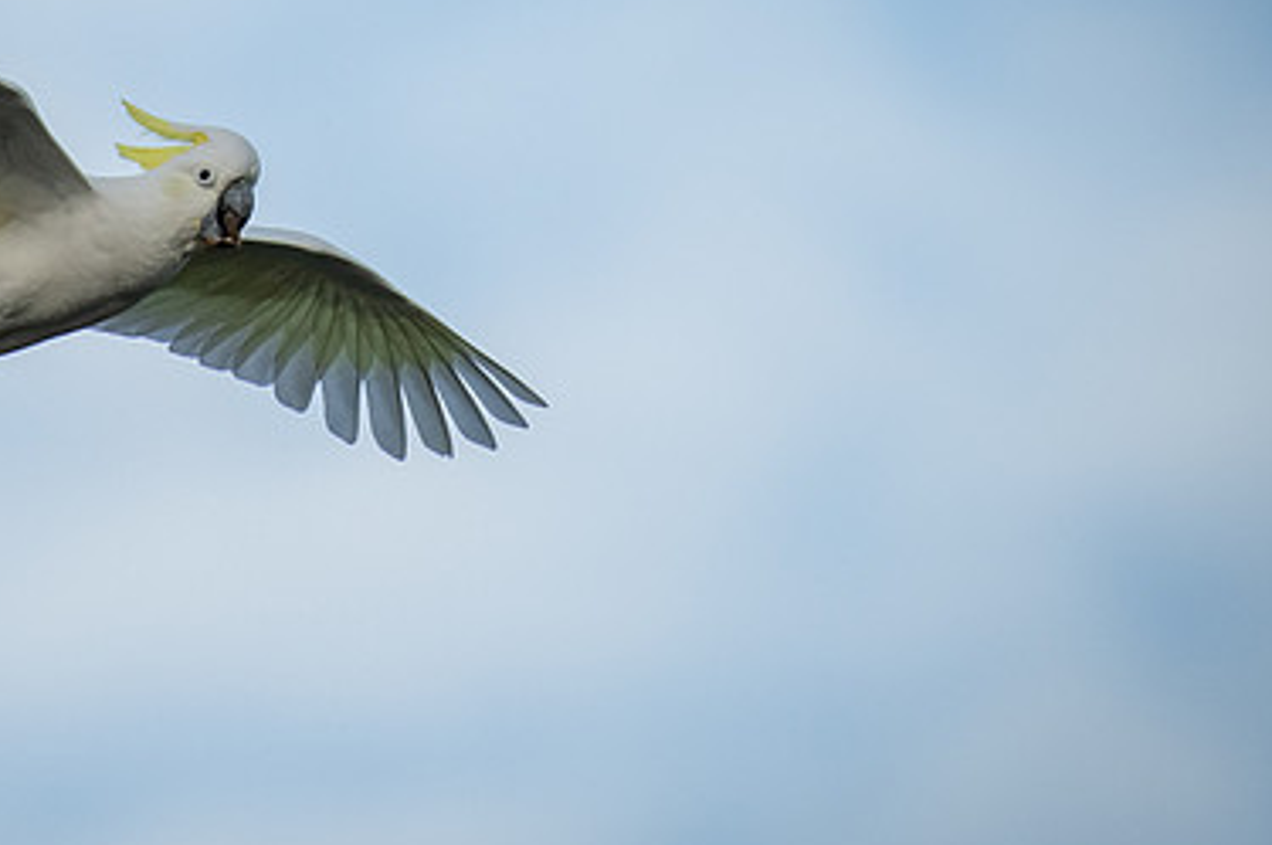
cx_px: 280
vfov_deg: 0.8
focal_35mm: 1664
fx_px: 58718
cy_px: -167
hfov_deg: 1.2
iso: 140
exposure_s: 1/2000
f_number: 5.6
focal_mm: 500
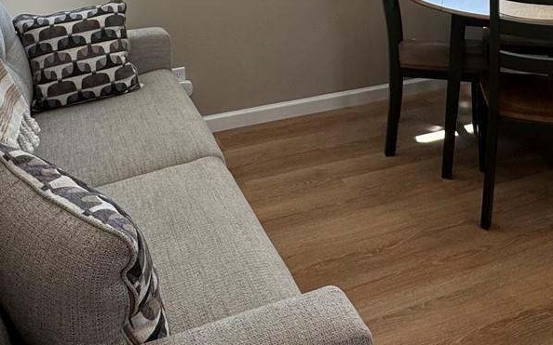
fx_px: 603
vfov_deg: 28.1
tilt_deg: -7.4
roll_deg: +1.1
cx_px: 281
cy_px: -65
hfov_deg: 49.3
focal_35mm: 40
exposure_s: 1/152
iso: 40
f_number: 2.2
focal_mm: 2.22
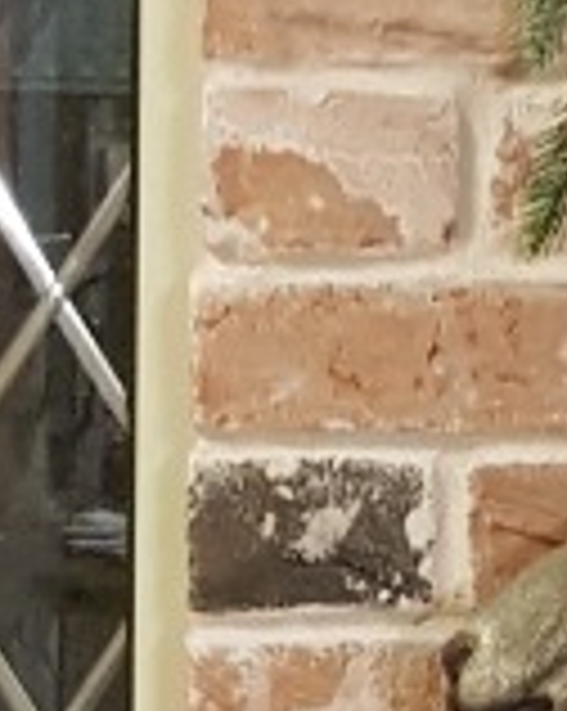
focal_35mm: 193
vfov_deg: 10.0
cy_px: 630
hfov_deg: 7.9
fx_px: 4056
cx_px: 648
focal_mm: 4.2
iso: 250
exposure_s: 1/10
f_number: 1.7
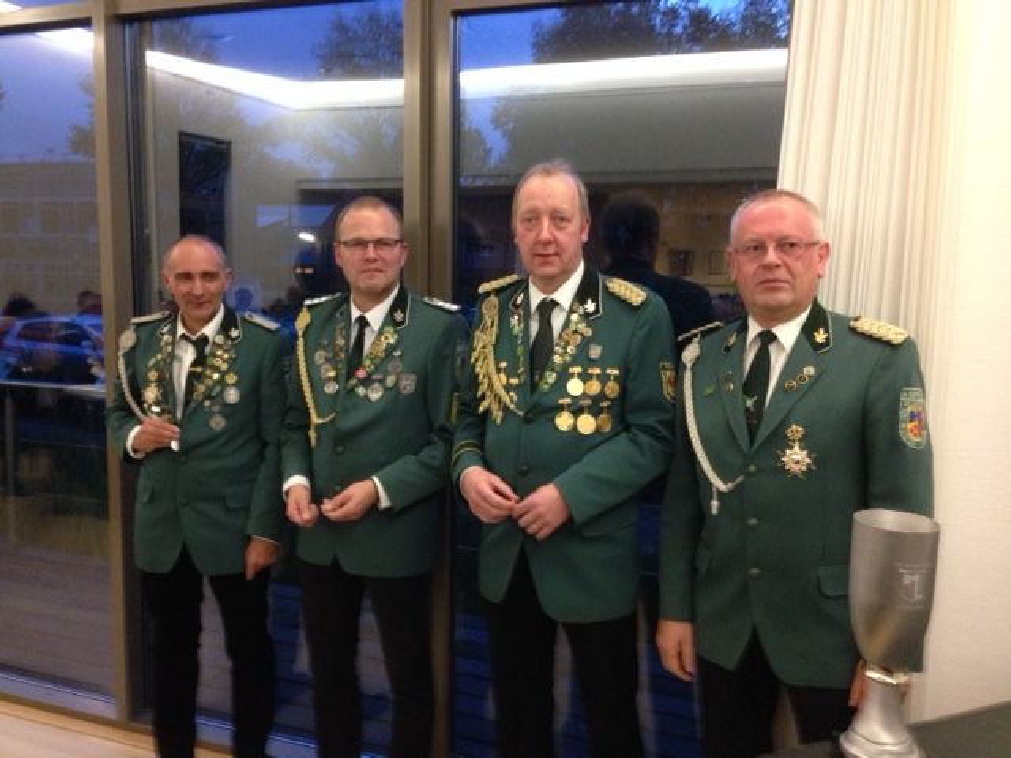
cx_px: 506
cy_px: 379
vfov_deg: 42.9
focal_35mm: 33
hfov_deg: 55.4
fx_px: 964
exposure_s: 1/20
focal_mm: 4.12
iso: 400
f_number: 2.4
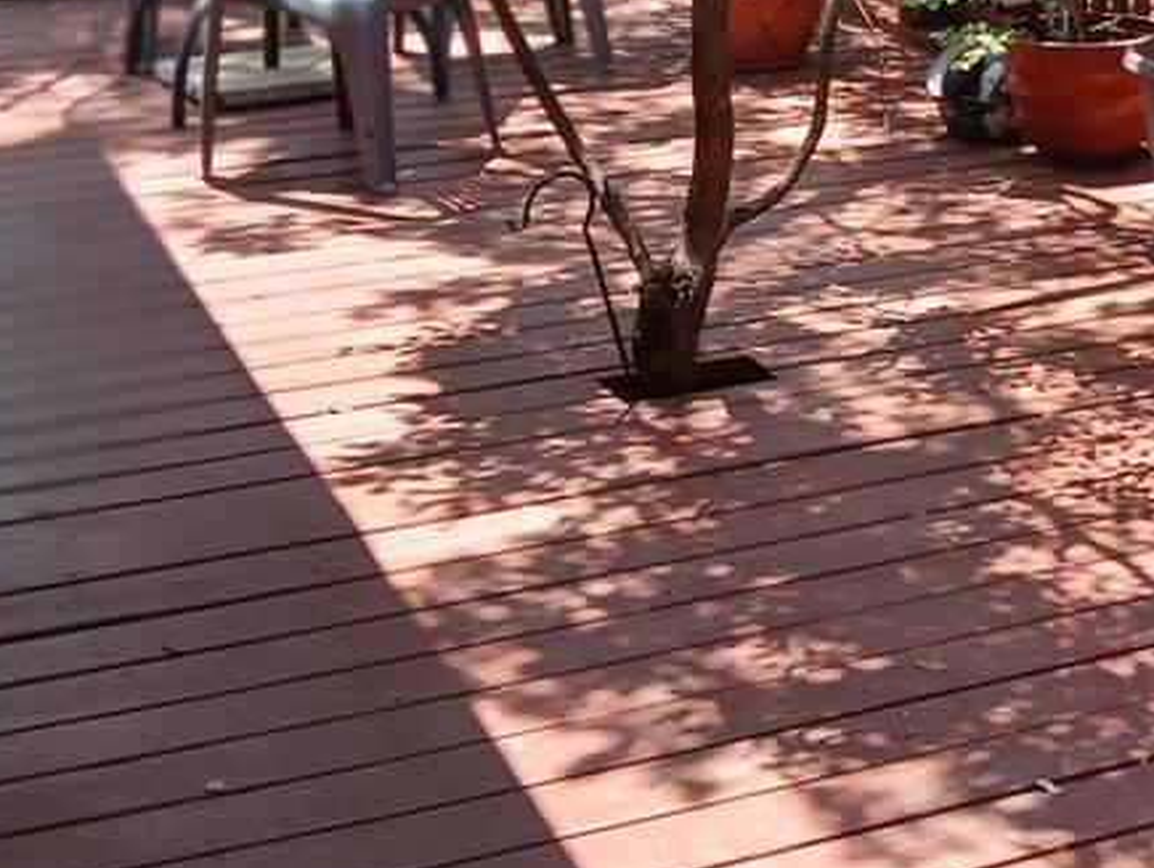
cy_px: -170
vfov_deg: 16.5
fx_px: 2869
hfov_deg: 21.9
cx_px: 1159
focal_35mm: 86
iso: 32
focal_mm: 3.98
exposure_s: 1/120
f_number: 1.8
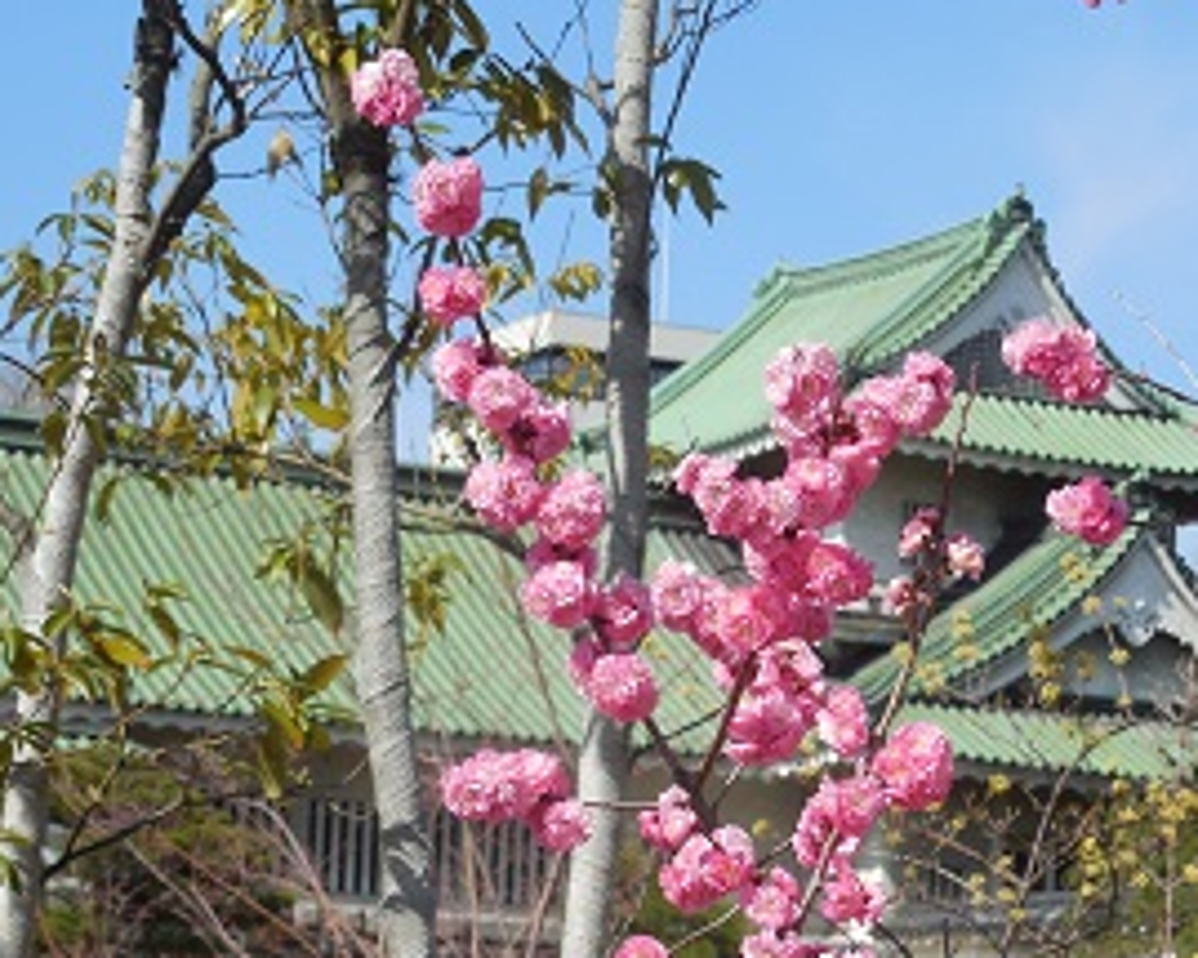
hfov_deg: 14.9
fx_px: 4572
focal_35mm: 129
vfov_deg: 11.9
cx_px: 811
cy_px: 633
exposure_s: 1/640
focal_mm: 16
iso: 125
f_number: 4.6
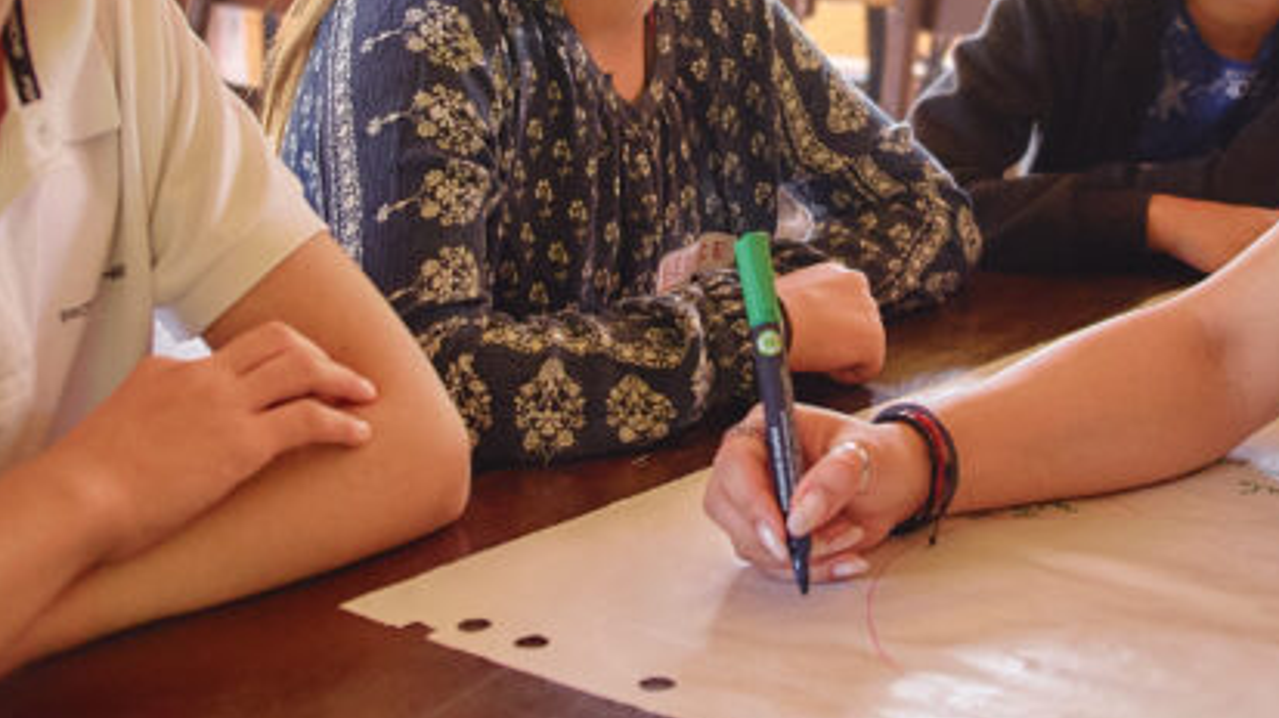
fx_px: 2204
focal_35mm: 65
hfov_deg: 32.2
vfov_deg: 18.2
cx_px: 824
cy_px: 85
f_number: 2.8
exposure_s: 1/500
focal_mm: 24
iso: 800
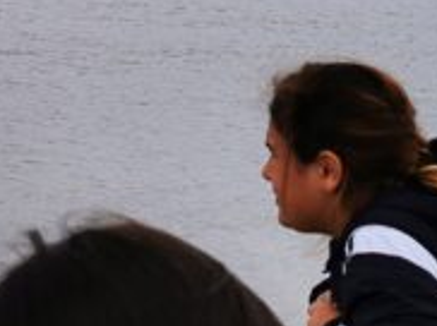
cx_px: 298
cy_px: -86
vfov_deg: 9.6
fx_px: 1916
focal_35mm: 152
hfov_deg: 13.0
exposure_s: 1/3559
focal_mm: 5.56
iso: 50
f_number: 1.6
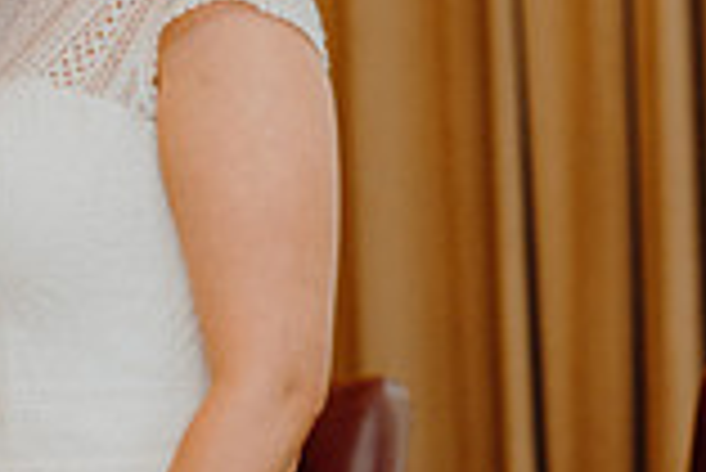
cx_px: 1030
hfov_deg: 7.8
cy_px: 753
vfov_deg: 5.3
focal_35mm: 258
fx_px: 5064
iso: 1000
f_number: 2.8
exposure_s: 1/200
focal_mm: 70
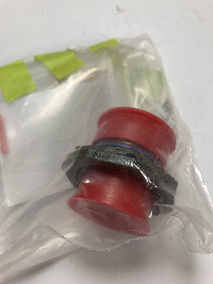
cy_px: 142
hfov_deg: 49.7
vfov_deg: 63.4
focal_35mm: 28
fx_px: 230
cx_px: 106
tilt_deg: -65.2
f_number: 1.8
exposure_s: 1/120
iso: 80
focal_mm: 3.99
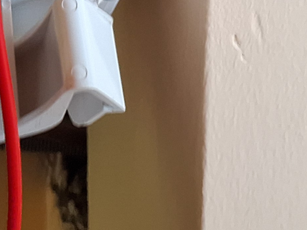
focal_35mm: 120
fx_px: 1064
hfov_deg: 15.3
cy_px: -173
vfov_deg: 11.5
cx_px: -134
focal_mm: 3.58
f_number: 1.9
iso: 160
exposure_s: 1/33
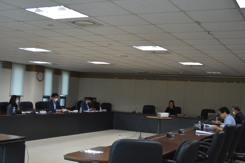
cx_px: 122
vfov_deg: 28.1
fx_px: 327
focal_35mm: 48
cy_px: 82
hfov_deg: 41.1
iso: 720
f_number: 4.8
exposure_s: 1/60
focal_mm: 32
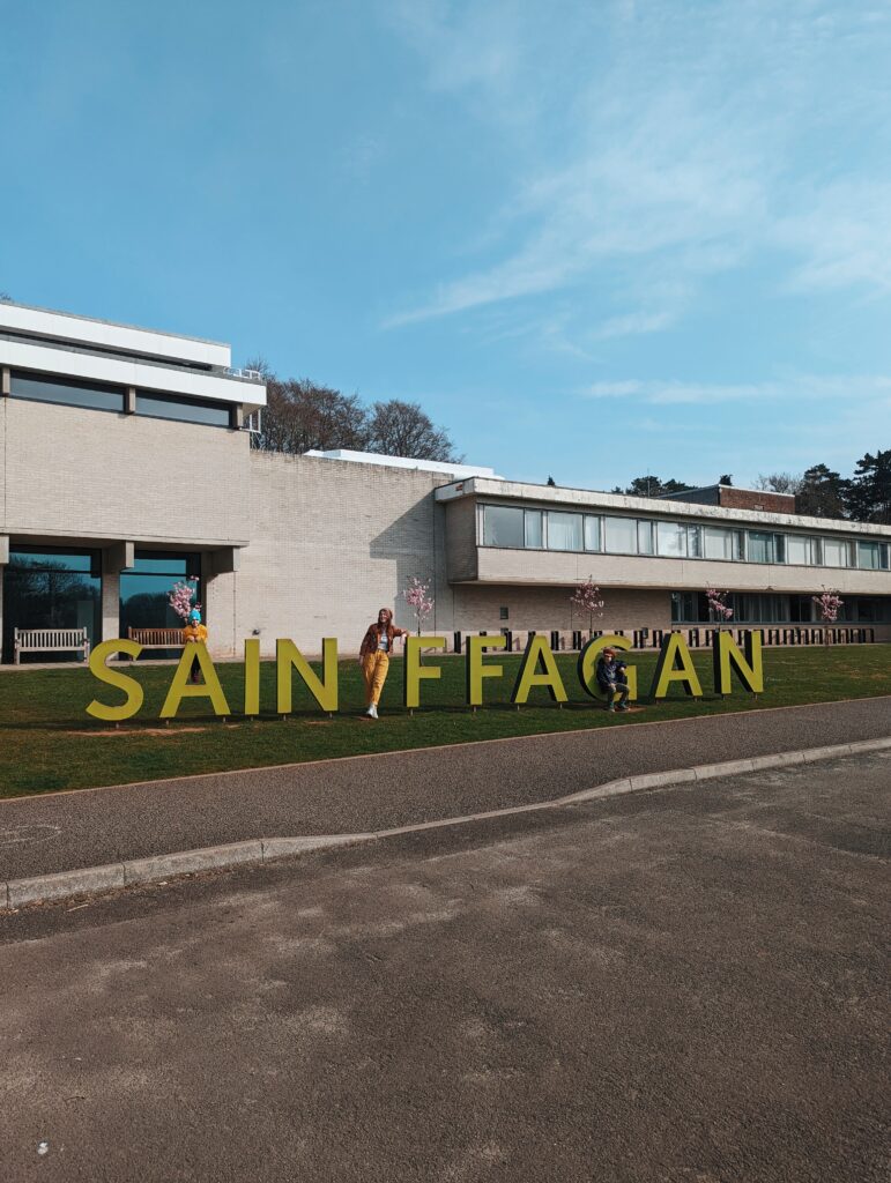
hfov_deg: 56.9
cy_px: 592
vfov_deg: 71.5
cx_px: 446
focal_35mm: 24
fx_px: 822
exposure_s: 1/2058
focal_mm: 6.81
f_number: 1.85
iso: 49
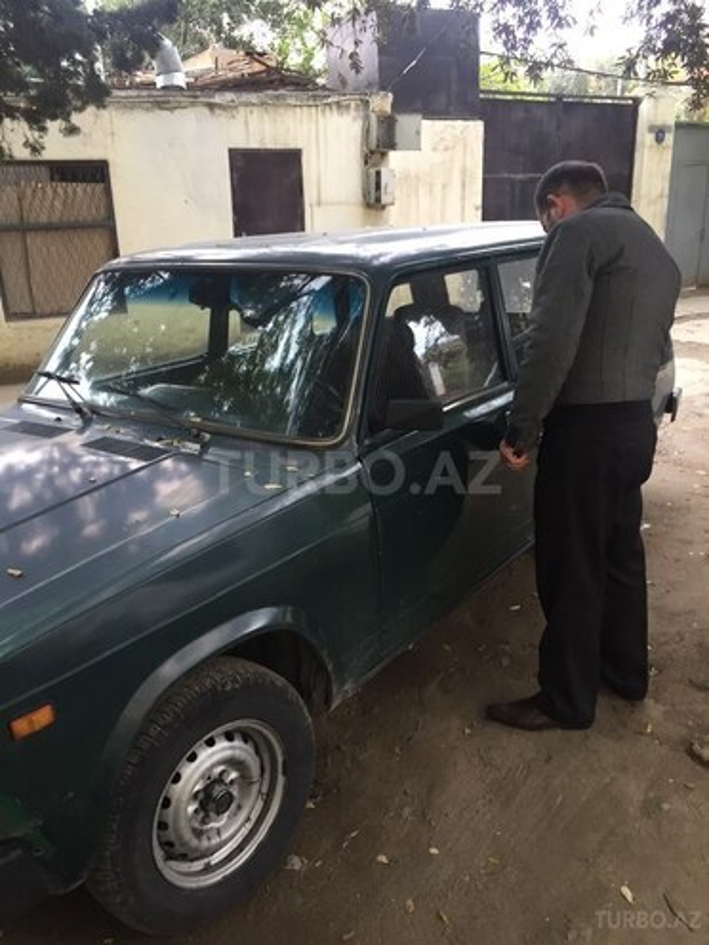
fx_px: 792
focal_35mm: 29
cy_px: 472
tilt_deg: -17.4
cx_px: 354
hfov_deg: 48.2
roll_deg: +2.3
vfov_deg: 61.7
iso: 50
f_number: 2.2
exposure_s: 1/33
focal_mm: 4.15
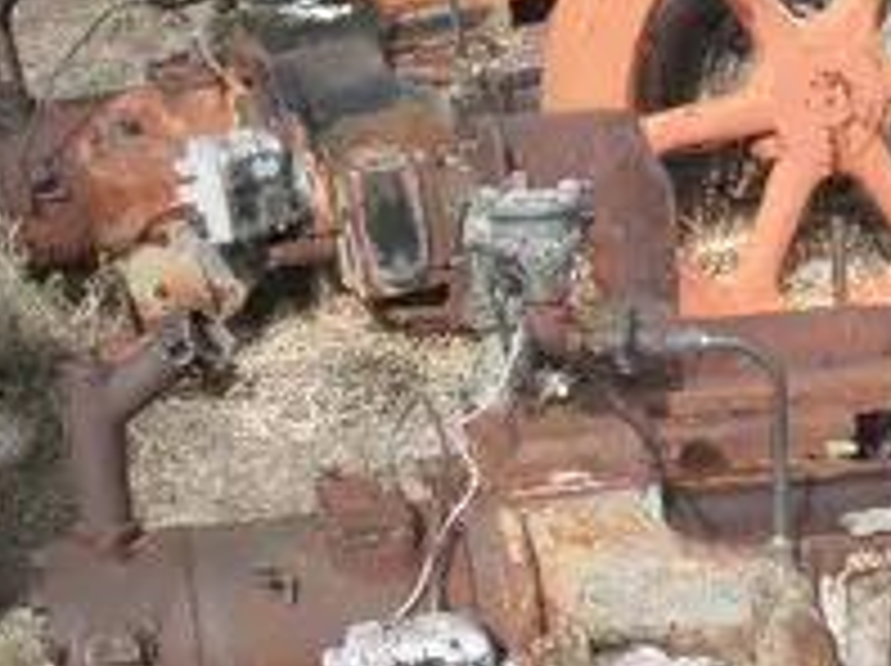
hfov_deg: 21.4
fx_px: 2288
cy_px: 486
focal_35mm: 89
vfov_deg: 16.5
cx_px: 846
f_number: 9.6
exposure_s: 1/80
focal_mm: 7.9
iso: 80
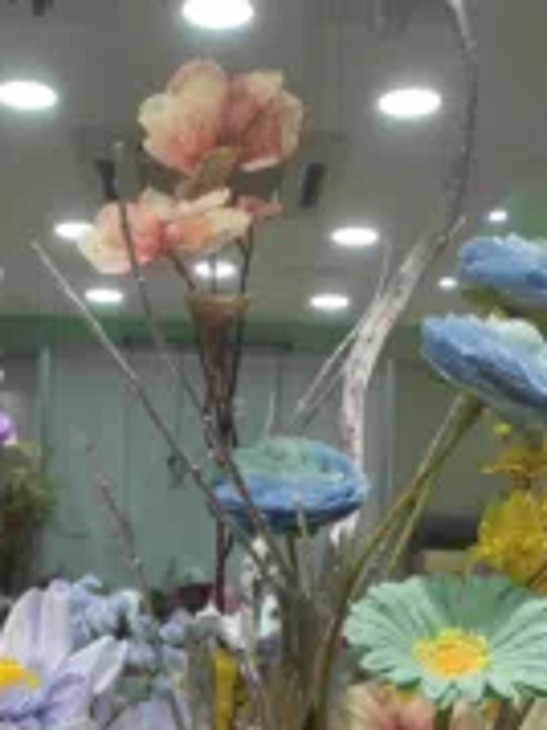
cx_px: 176
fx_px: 1181
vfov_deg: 32.9
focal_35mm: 56
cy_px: 638
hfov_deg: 25.9
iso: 102
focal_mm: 5.43
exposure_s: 1/100
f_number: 1.89
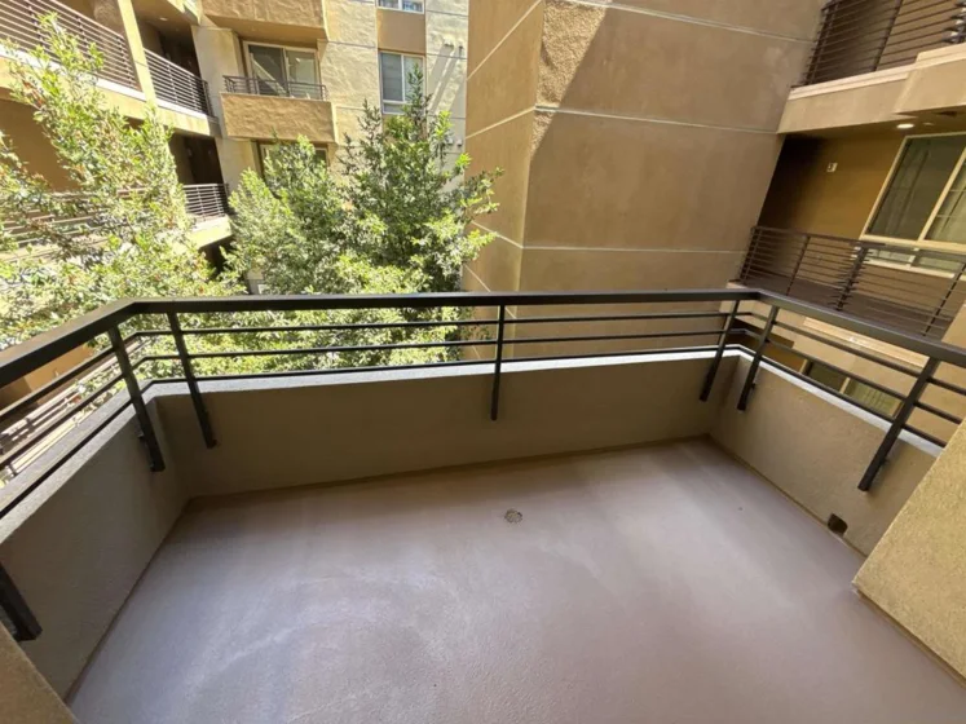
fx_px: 391
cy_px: 362
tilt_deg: -25.6
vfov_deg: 85.7
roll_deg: -3.2
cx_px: 483
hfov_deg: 102.1
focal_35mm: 14
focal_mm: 2.22
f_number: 2.2
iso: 125
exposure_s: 1/99
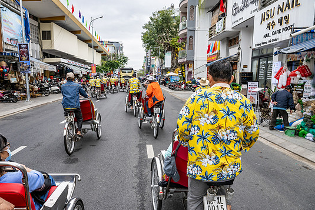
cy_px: 112
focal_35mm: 26
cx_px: 145
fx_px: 228
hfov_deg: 69.3
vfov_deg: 49.5
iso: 450
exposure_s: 1/320
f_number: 8
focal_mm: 24
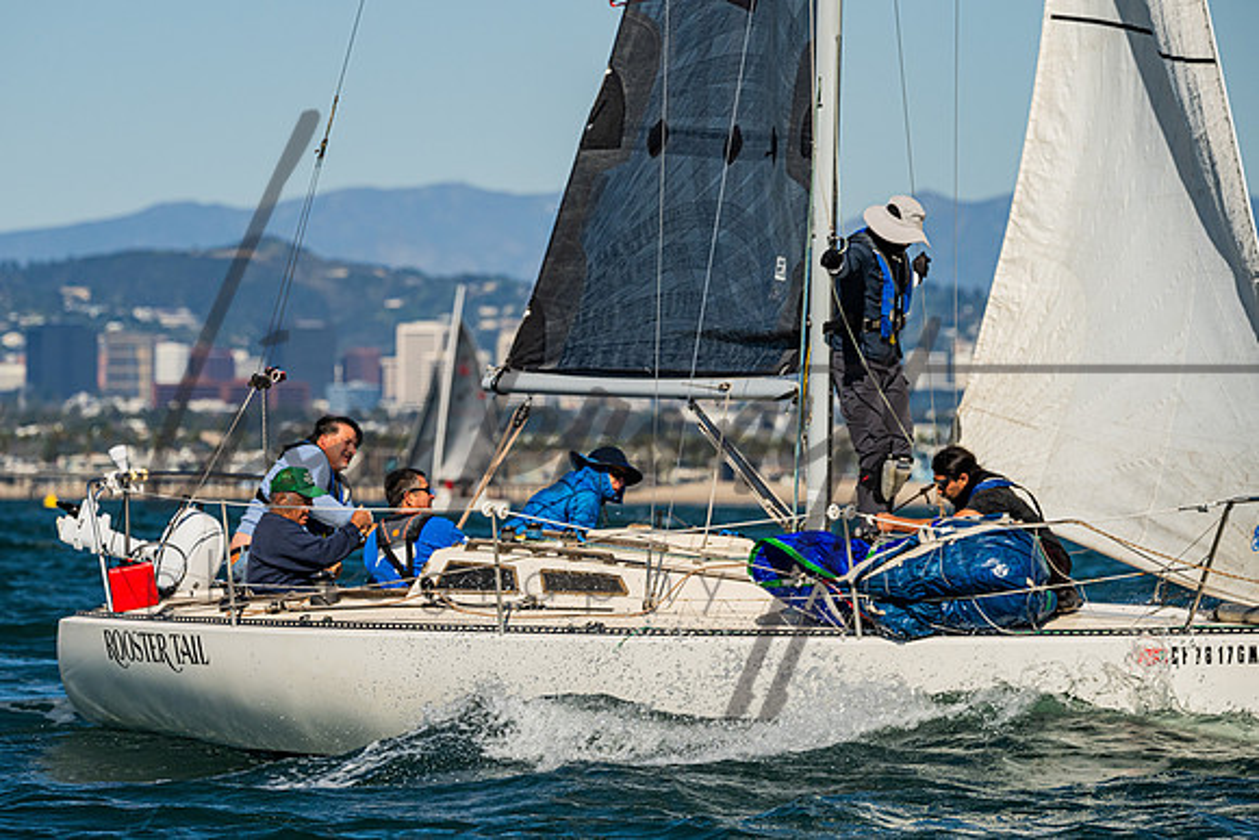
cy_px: 386
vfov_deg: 4.1
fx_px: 11659
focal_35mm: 333
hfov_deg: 6.2
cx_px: 510
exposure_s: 1/3200
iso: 400
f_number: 8
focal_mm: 280
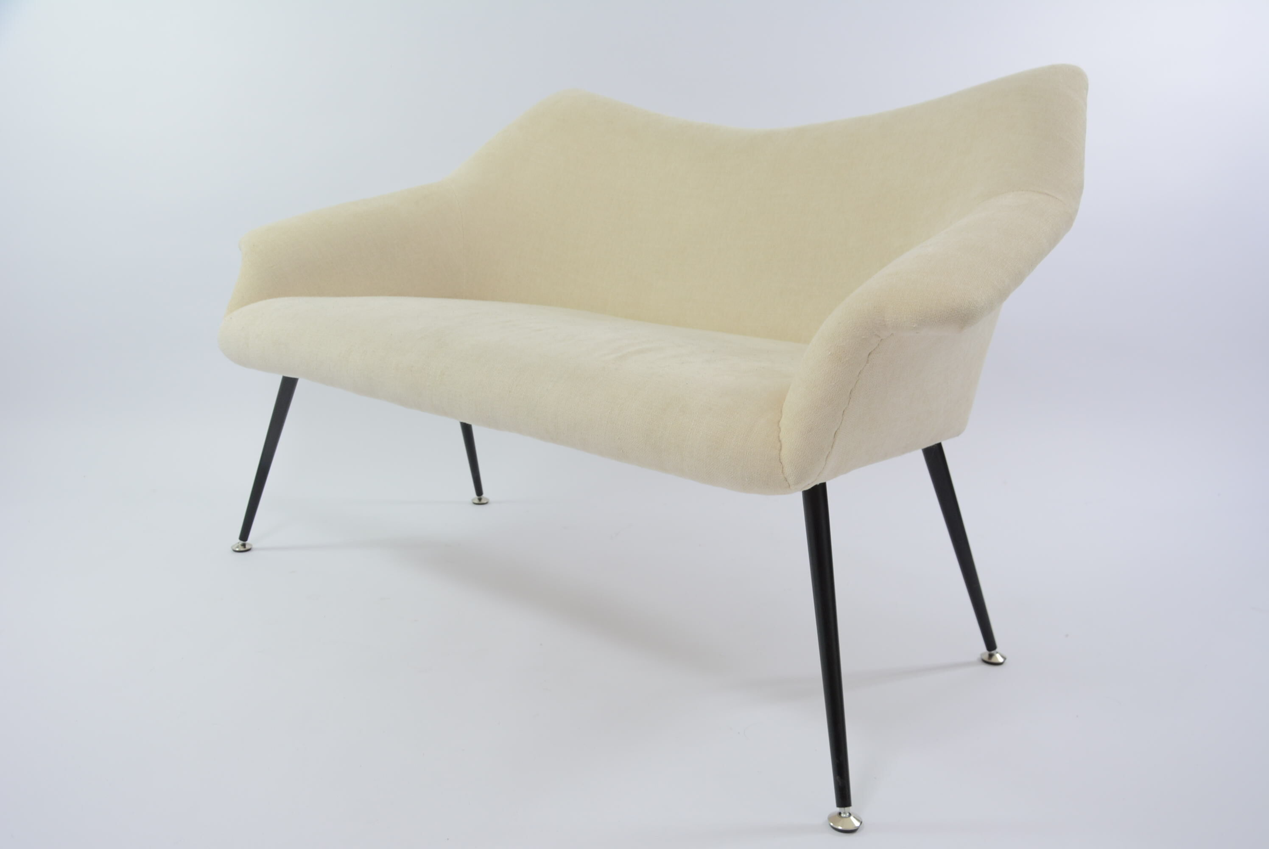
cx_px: 634
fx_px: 1111
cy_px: 424
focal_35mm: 32
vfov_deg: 41.8
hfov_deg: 59.5
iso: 400
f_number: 5.6
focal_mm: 21
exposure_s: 1/125
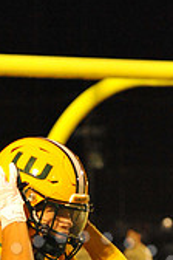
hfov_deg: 3.0
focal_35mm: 466
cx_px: 80
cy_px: 416
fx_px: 3359
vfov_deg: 4.4
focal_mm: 135
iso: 6400
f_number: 5.6
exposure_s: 1/200
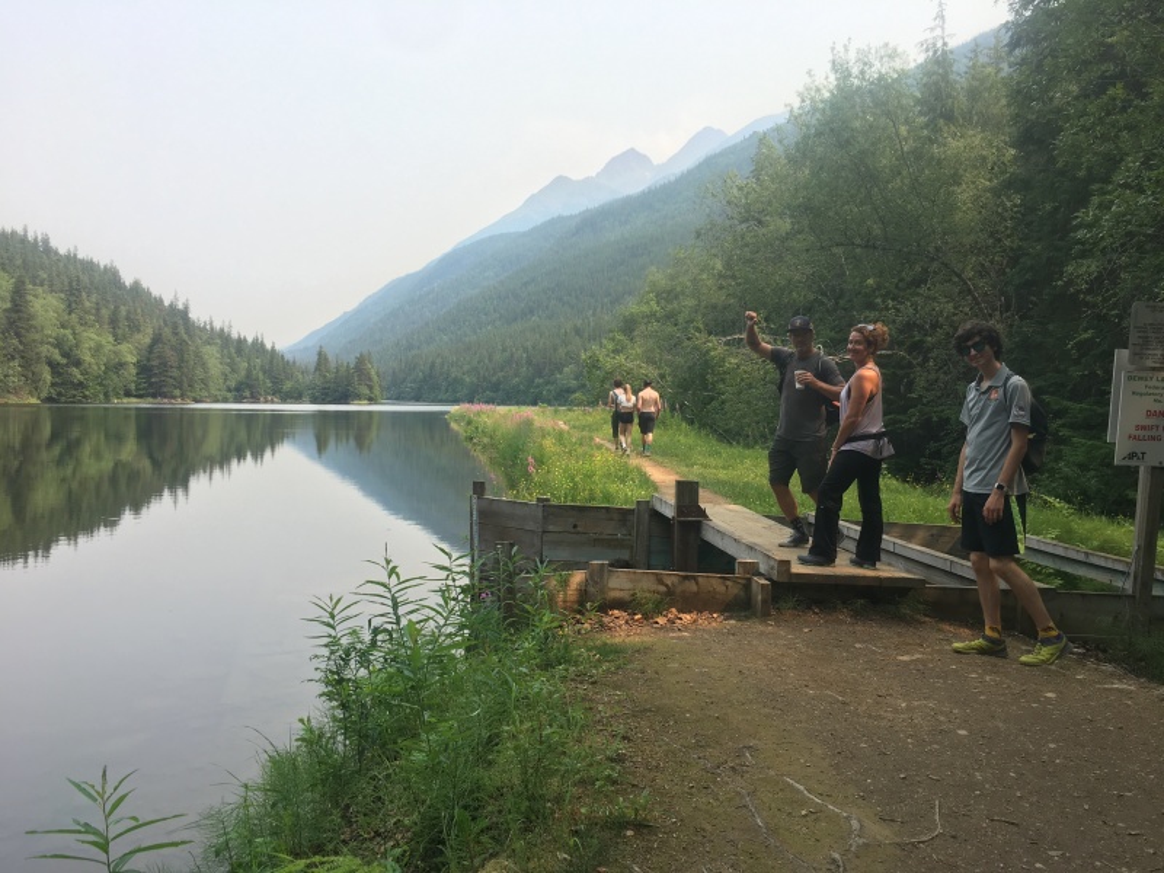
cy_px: 436
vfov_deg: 48.2
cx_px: 582
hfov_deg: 61.7
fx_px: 975
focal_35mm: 29
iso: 25
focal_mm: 4.15
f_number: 2.2
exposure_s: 1/398
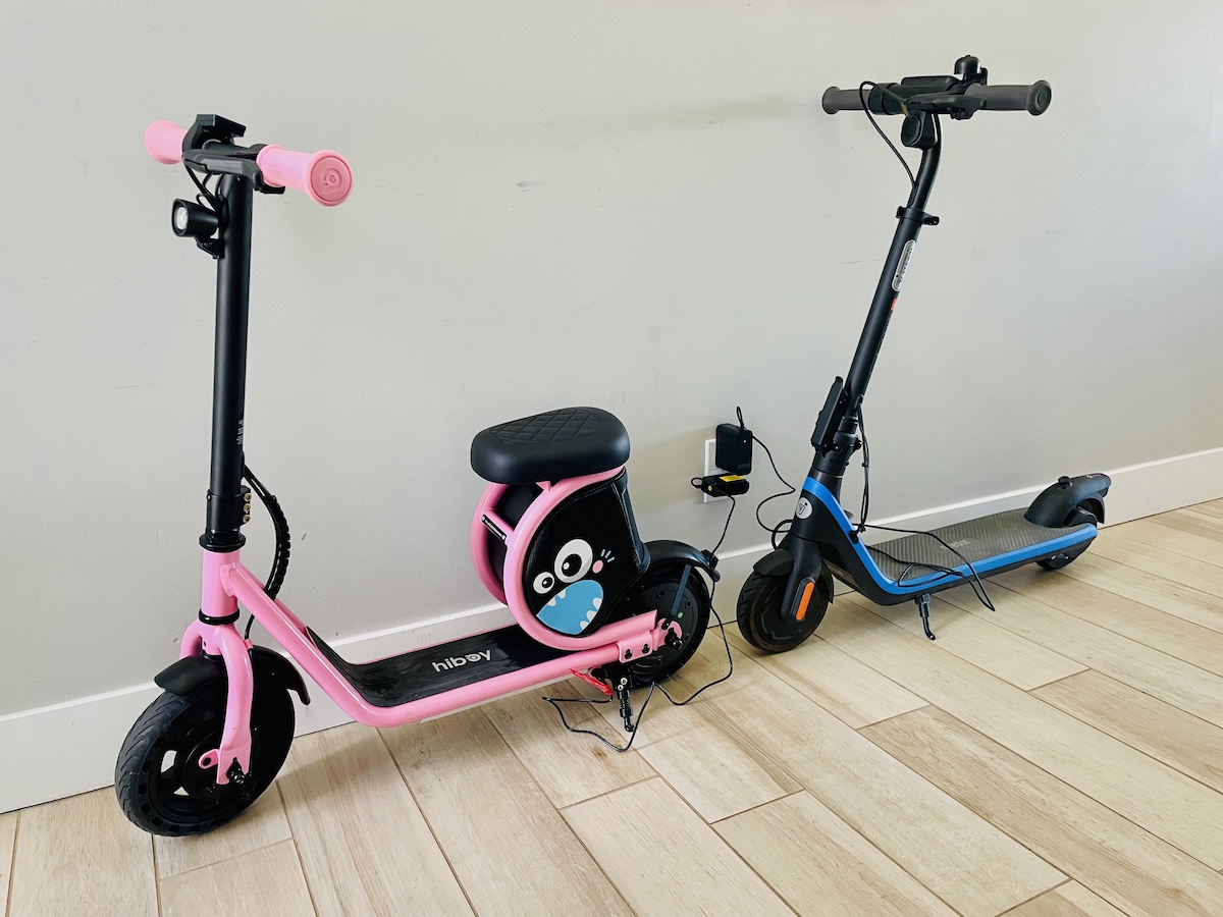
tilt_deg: -16.2
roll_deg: +1.7
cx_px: 612
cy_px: 458
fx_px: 919
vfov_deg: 53.1
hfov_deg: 67.3
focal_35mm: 26
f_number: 1.6
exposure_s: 1/60
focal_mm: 4.2
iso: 100
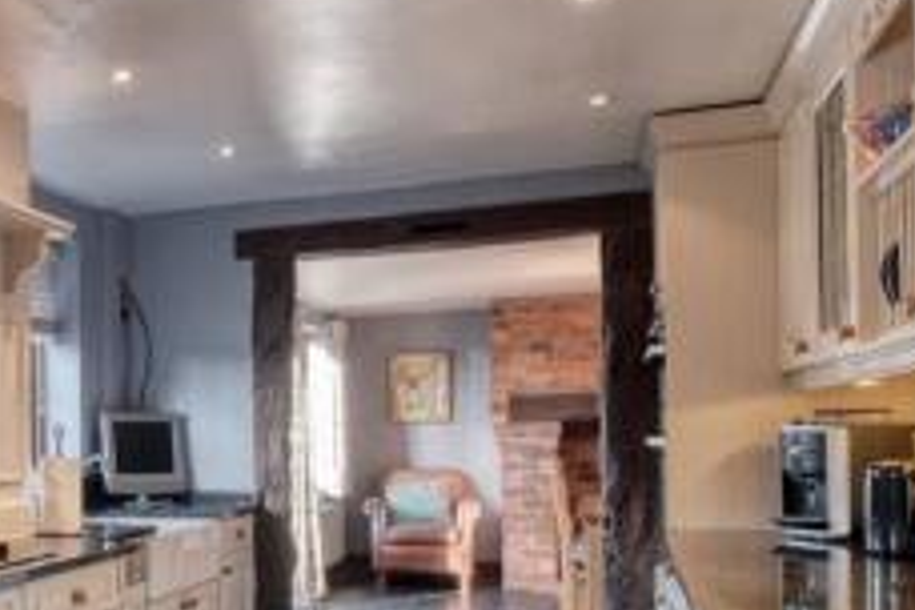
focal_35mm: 43
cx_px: -86
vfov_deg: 30.8
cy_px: 431
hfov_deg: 38.0
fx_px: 1093
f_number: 8
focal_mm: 10
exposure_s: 1/6
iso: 250
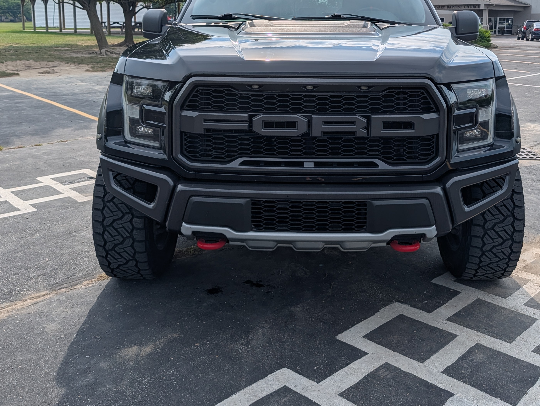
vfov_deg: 40.0
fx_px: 547
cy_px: 116
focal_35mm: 35
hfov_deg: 52.4
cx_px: 307
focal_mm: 6.9
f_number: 1.68
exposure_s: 1/19608
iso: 21
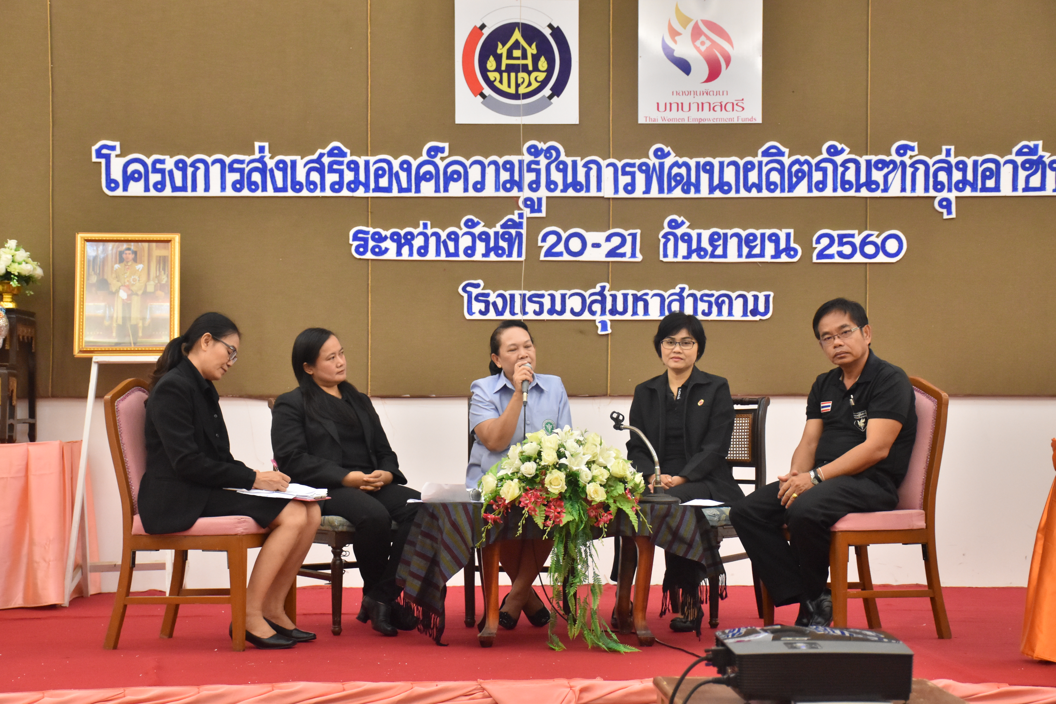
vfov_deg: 20.2
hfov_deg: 29.9
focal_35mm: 68
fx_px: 1980
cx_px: 528
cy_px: 352
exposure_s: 1/80
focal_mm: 45
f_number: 4.5
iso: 2000
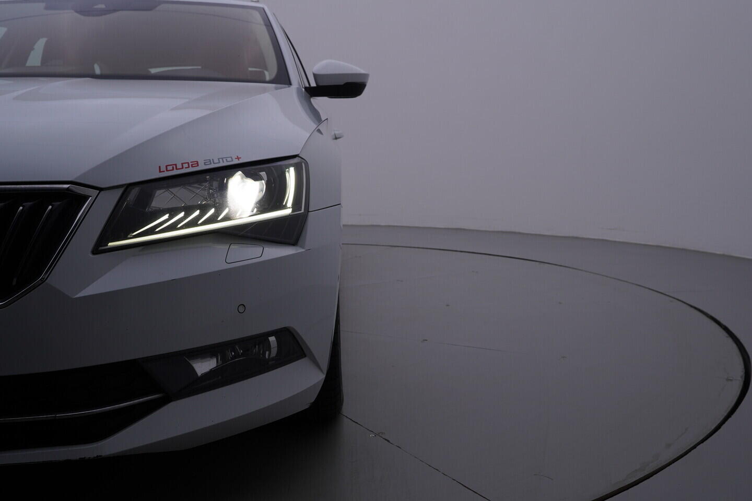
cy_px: 250
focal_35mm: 36
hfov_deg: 53.1
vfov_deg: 36.9
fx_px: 752
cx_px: 376
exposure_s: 1/160
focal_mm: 24
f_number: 5.6
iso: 125
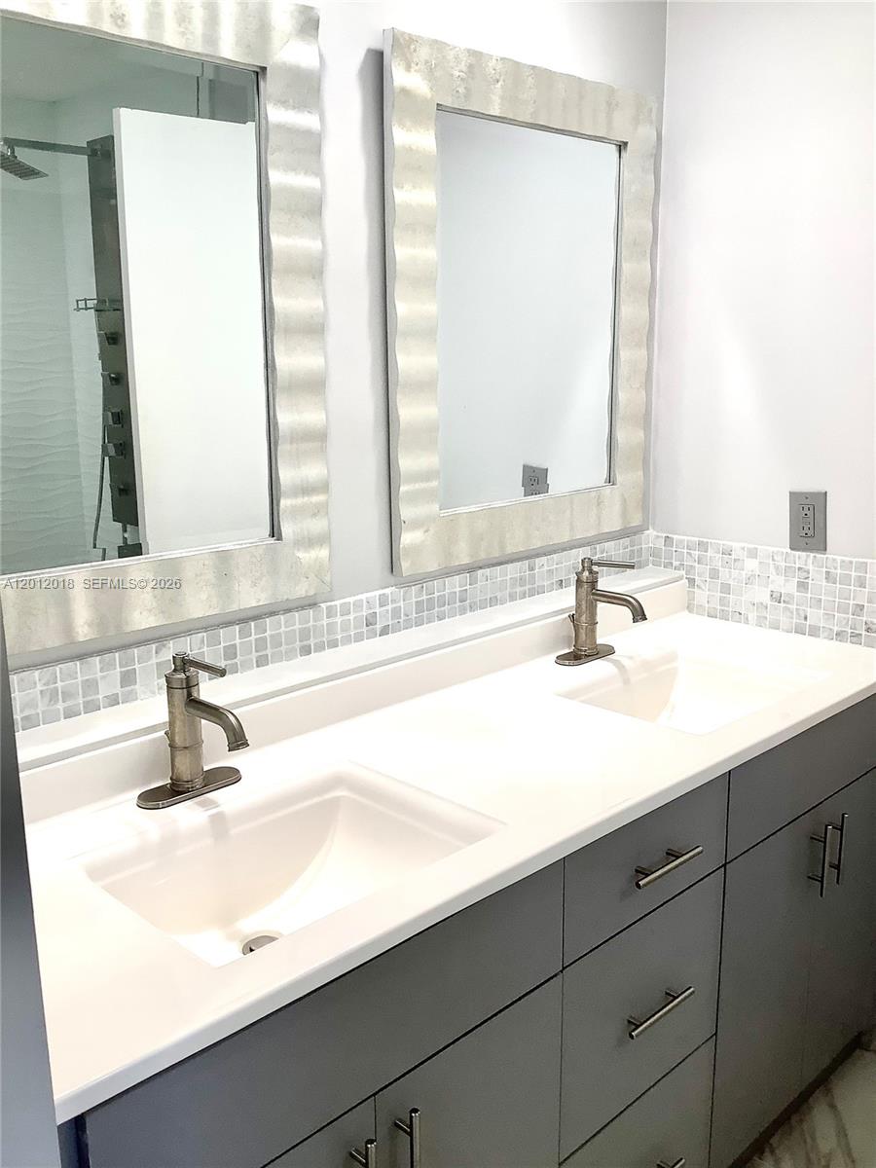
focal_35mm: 31
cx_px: 438
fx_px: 1046
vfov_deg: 58.4
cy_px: 584
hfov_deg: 45.4
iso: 50
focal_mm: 3.3
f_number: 2.4
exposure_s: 1/60
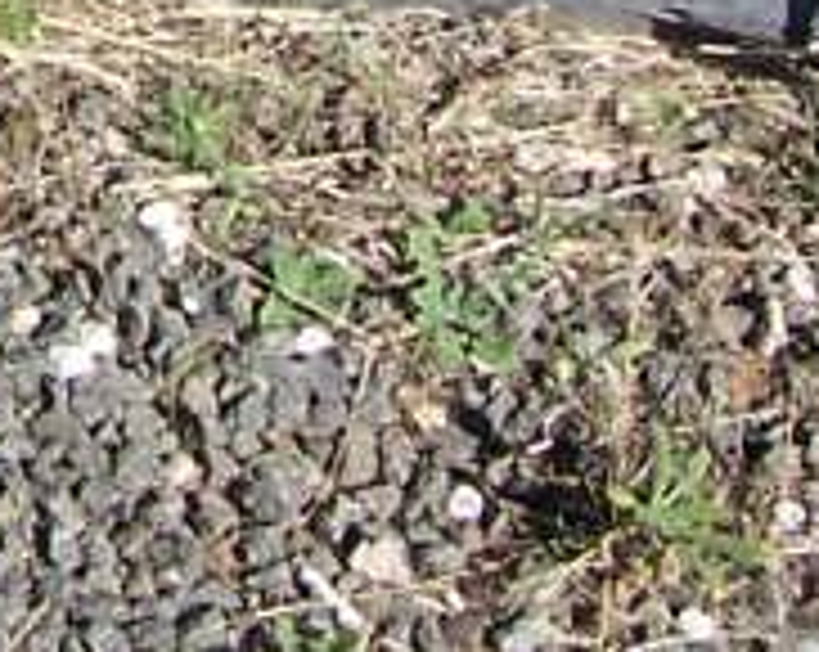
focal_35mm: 245
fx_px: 5929
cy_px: -980
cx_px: -459
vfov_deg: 6.0
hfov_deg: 7.7
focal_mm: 6.3
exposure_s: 1/750
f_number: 4
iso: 80
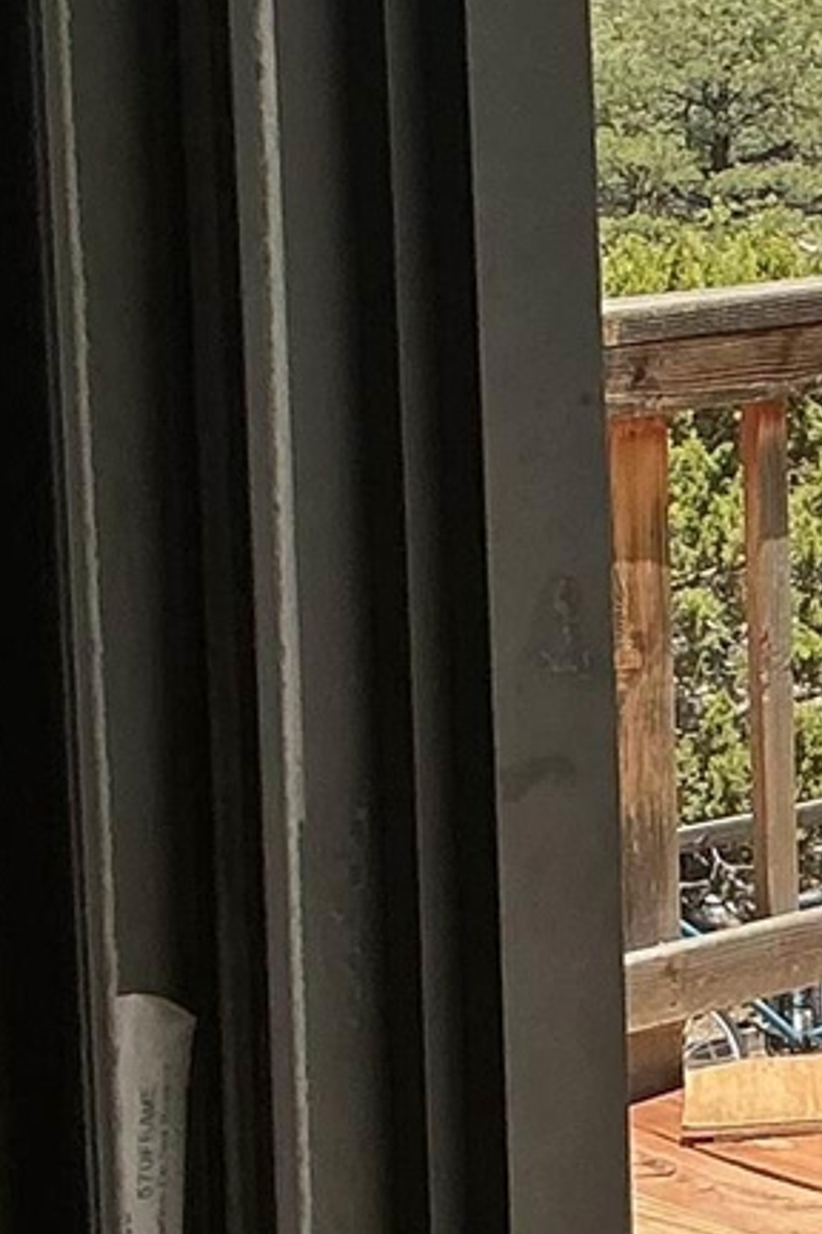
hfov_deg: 9.0
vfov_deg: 14.3
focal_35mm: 143
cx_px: 1718
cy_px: 209
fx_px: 4897
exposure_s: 1/1912
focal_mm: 3
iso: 25
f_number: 1.8
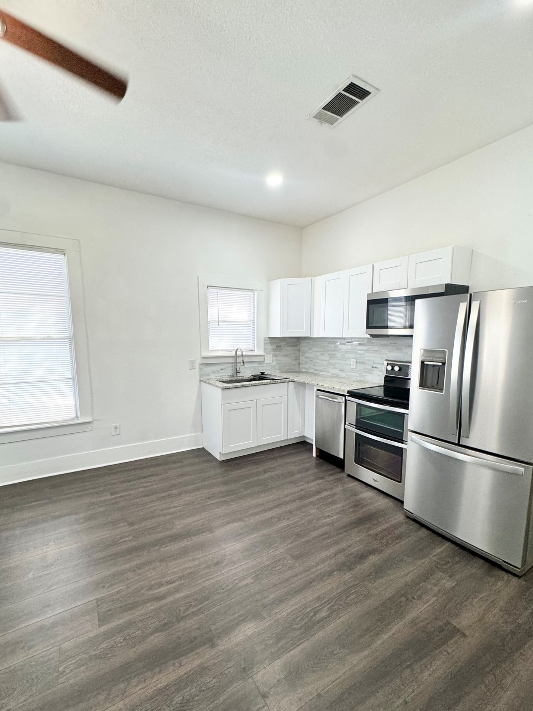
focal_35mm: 15
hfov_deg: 81.7
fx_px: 308
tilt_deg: -6.2
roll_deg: +0.6
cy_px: 372
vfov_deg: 98.1
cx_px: 254
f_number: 2.2
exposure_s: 1/120
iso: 250
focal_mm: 2.22
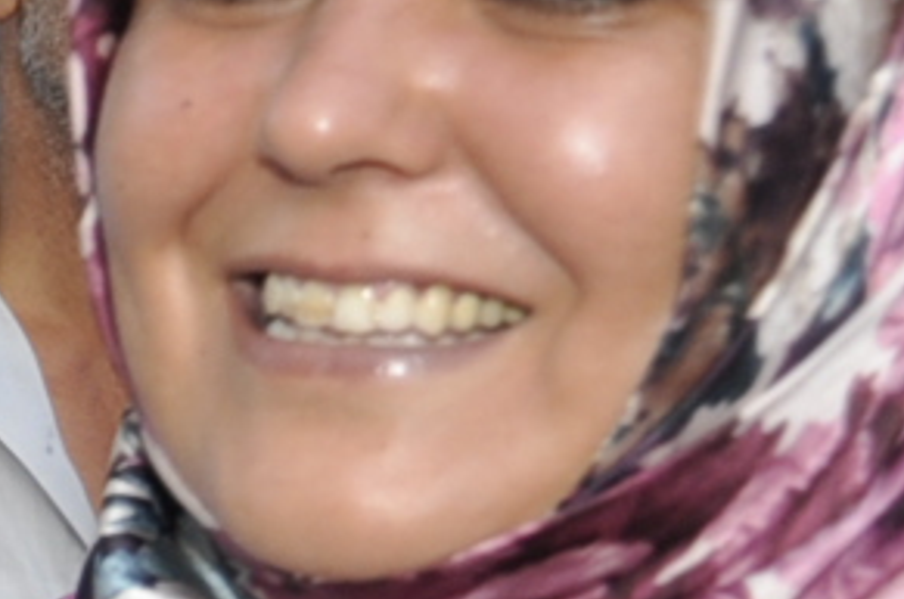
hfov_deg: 8.2
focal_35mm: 199
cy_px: 1061
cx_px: -2106
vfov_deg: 6.7
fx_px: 4989
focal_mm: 18
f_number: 5
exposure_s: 1/100
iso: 200
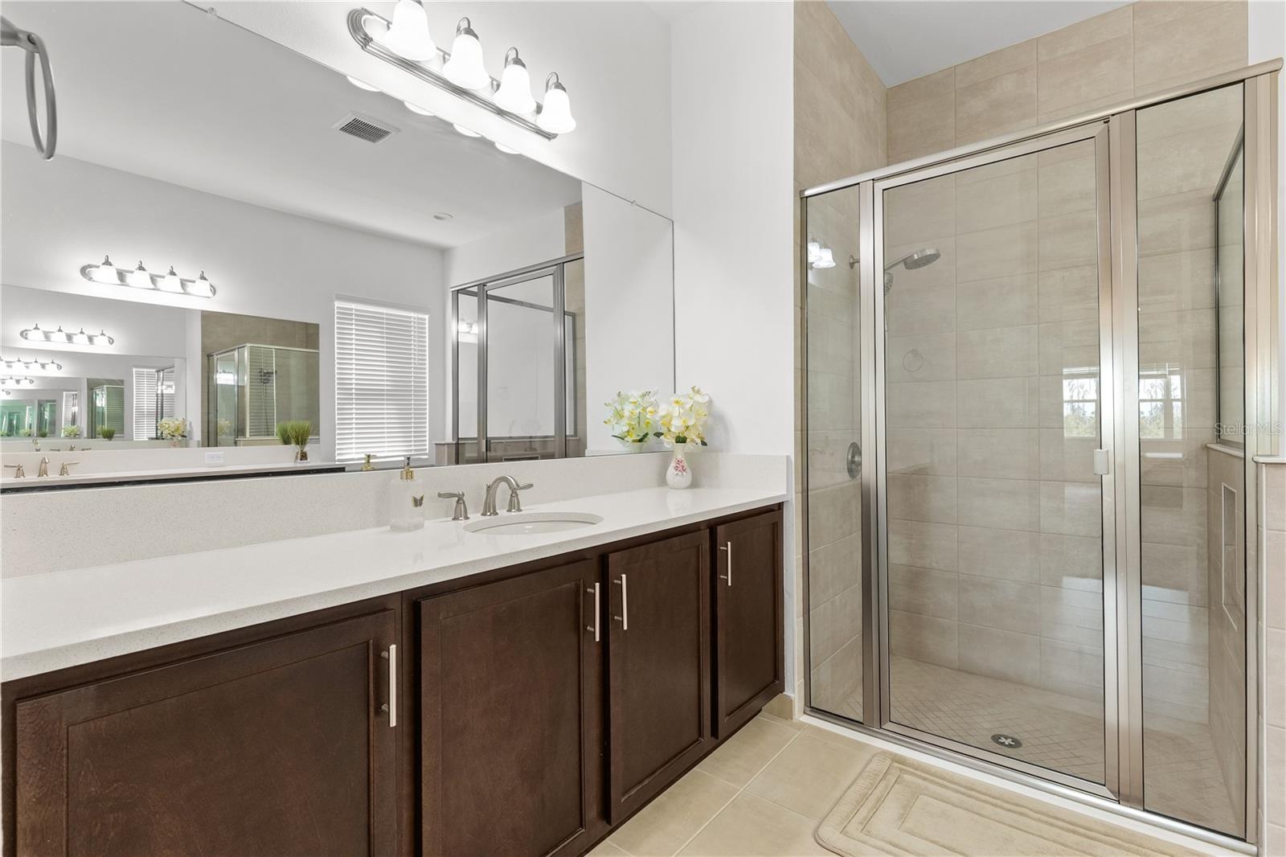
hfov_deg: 96.7
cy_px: 428
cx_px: 643
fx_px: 571
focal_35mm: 16
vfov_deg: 73.7
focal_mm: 16
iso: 400
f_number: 8
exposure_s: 1/8
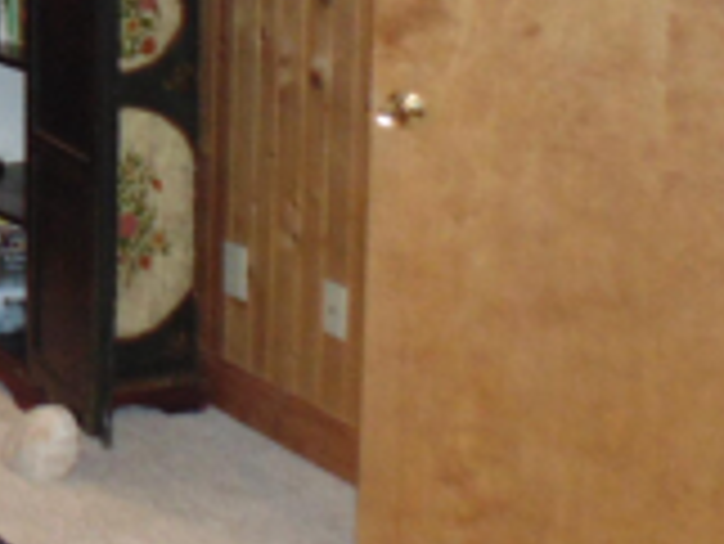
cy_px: -58
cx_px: -528
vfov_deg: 15.8
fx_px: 1905
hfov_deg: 17.8
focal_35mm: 91
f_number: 3.1
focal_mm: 4
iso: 250
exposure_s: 1/30
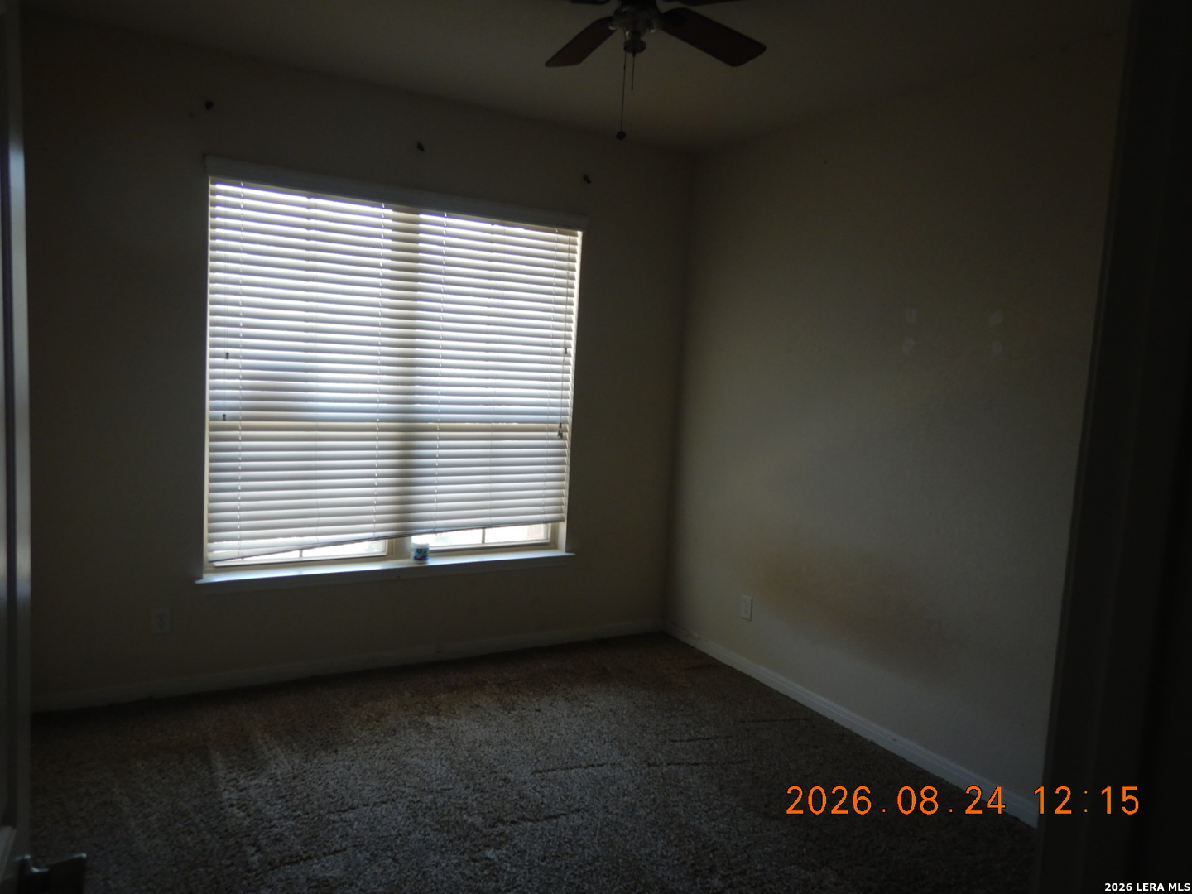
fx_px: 826
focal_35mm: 24
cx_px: 596
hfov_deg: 71.6
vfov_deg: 56.8
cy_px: 447
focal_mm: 4.3
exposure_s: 1/40
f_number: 2.8
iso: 125
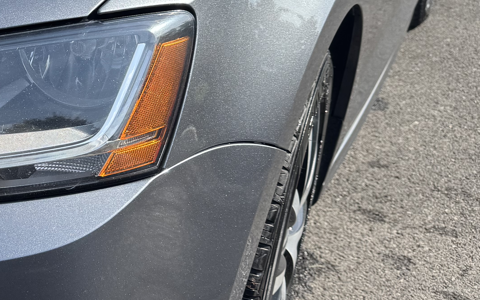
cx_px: -104
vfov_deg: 19.0
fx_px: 890
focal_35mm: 68
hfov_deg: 26.6
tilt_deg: -19.3
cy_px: 64
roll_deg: +1.3
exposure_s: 1/1818
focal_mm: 6.76
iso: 80
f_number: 1.78
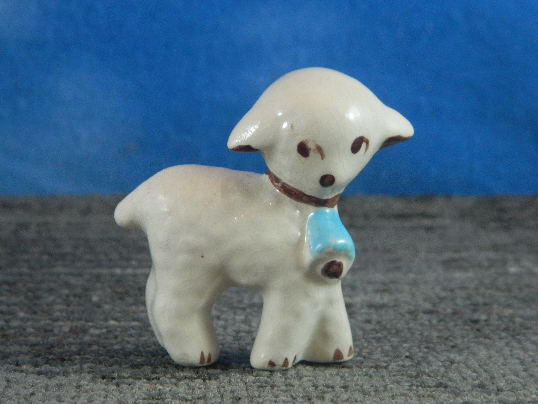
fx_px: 2005
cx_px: 269
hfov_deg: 15.3
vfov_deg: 11.5
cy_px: 202
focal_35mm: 129
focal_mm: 23.2
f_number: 4.7
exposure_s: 1/30
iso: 400
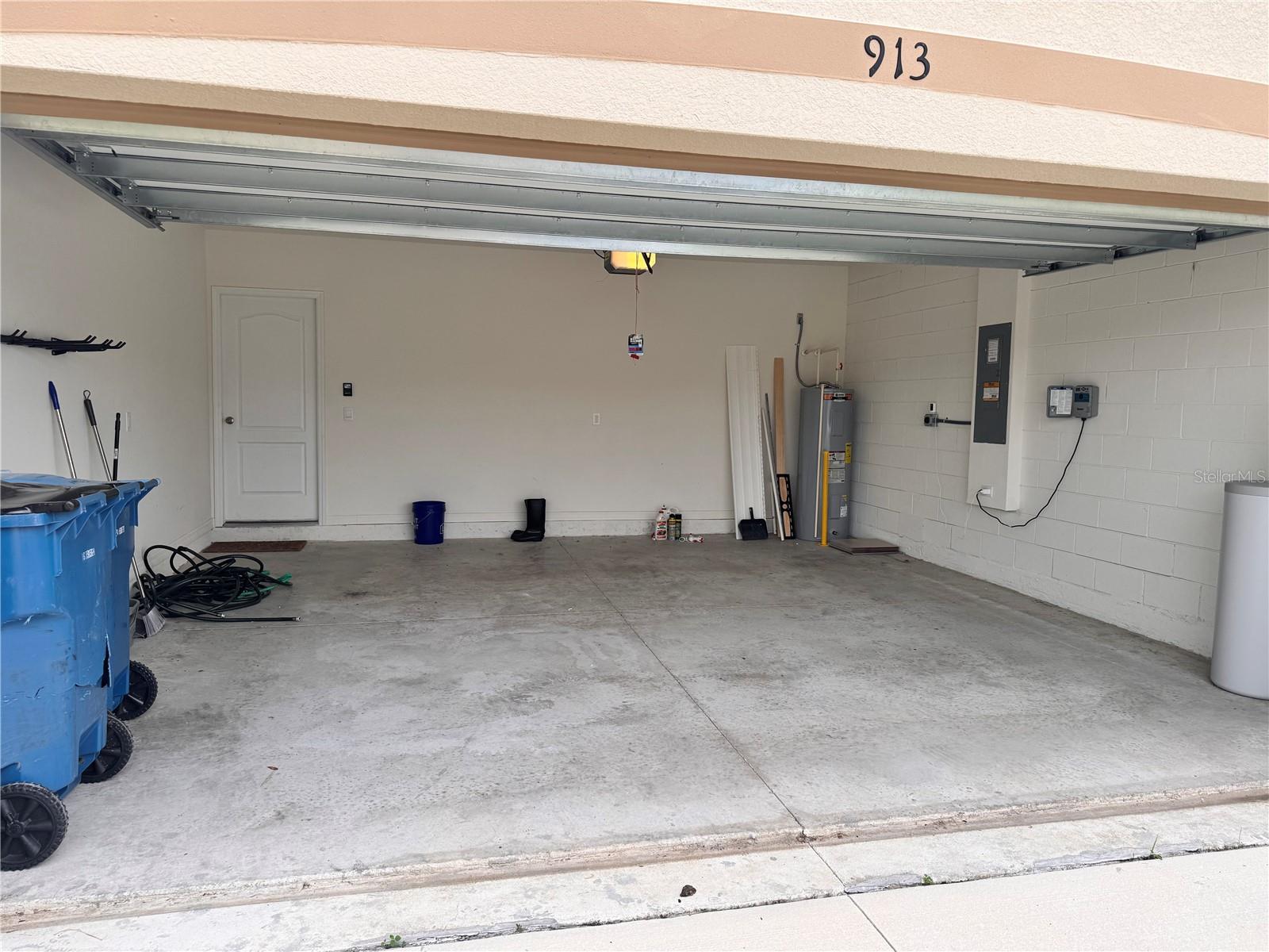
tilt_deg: -4.8
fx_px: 880
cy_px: 476
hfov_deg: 71.6
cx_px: 634
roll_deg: -0.8
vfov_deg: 56.8
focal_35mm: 24
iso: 80
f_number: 1.78
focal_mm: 6.76
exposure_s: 1/621
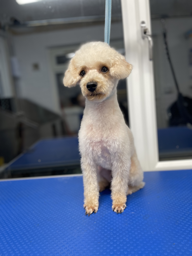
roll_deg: +5.6
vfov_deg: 67.3
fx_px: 192
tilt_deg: -9.4
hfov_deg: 53.1
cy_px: 128
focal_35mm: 26
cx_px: 96
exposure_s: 1/100
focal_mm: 4.2
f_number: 1.6
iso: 80
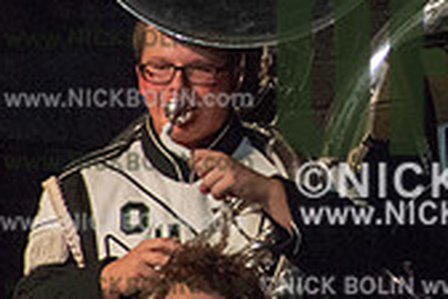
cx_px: 464
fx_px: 17147
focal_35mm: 1378
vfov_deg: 1.0
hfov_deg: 1.5
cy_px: 99
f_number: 5.6
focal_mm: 400
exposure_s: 1/320
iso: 8000
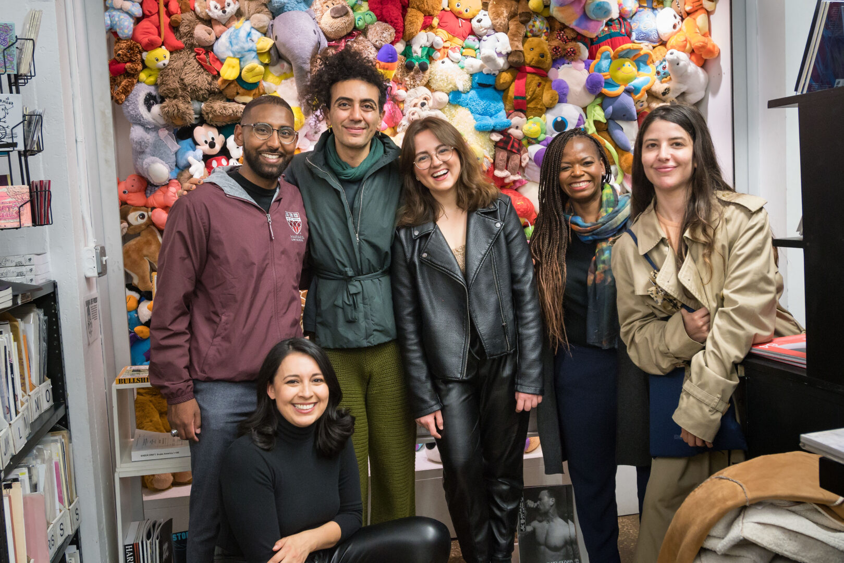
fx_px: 774
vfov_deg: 40.0
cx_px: 422
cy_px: 282
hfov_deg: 57.2
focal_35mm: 33
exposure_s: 1/80
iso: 2000
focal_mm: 22
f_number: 4.5
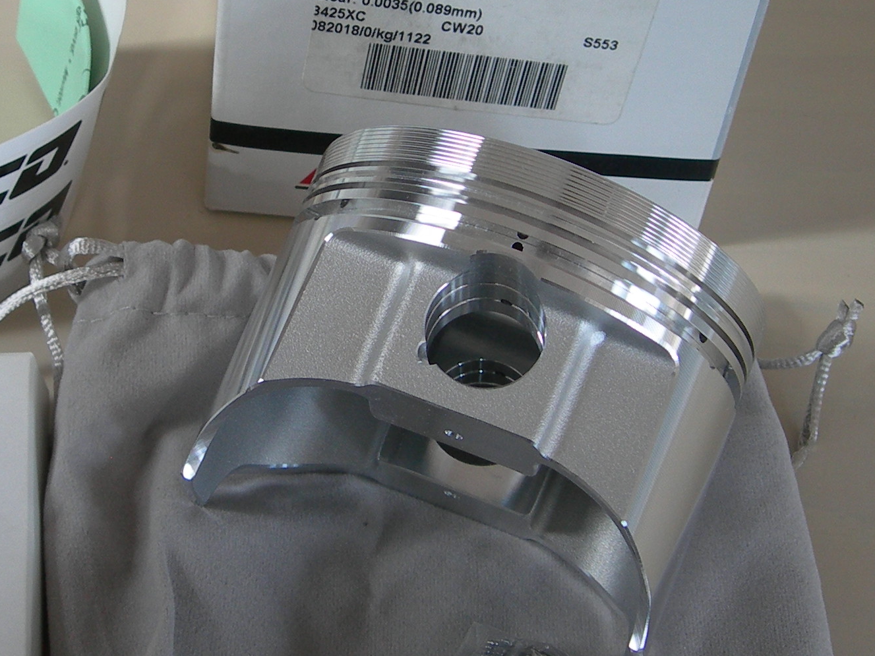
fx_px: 2224
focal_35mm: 88
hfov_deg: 22.1
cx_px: 262
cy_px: 245
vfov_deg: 16.8
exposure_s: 1/13
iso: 50
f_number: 2.8
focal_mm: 7.8
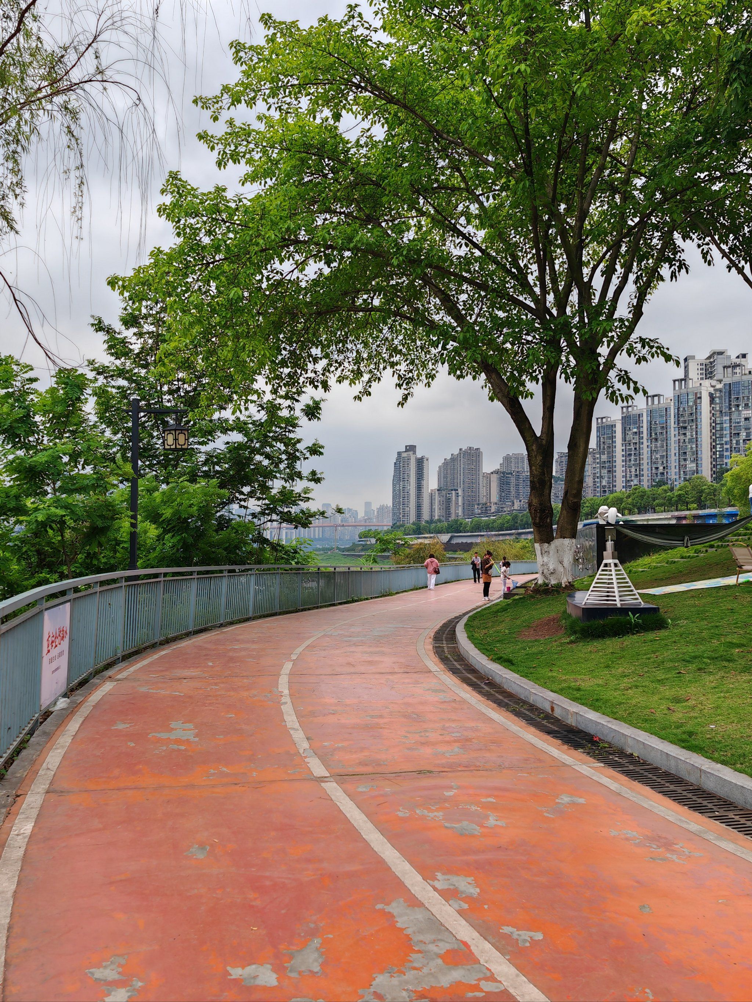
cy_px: 501
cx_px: 376
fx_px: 985
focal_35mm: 34
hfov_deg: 41.8
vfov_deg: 54.0
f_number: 1.6
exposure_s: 1/1429
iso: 50
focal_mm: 7.62
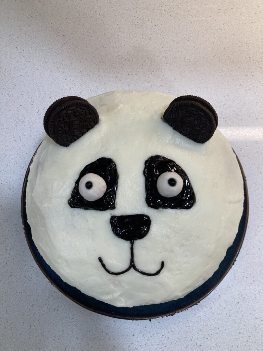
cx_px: 132
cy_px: 176
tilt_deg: -76.2
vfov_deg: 63.4
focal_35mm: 28
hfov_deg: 49.7
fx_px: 284
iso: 50
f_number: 1.8
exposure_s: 1/60
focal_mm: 3.99
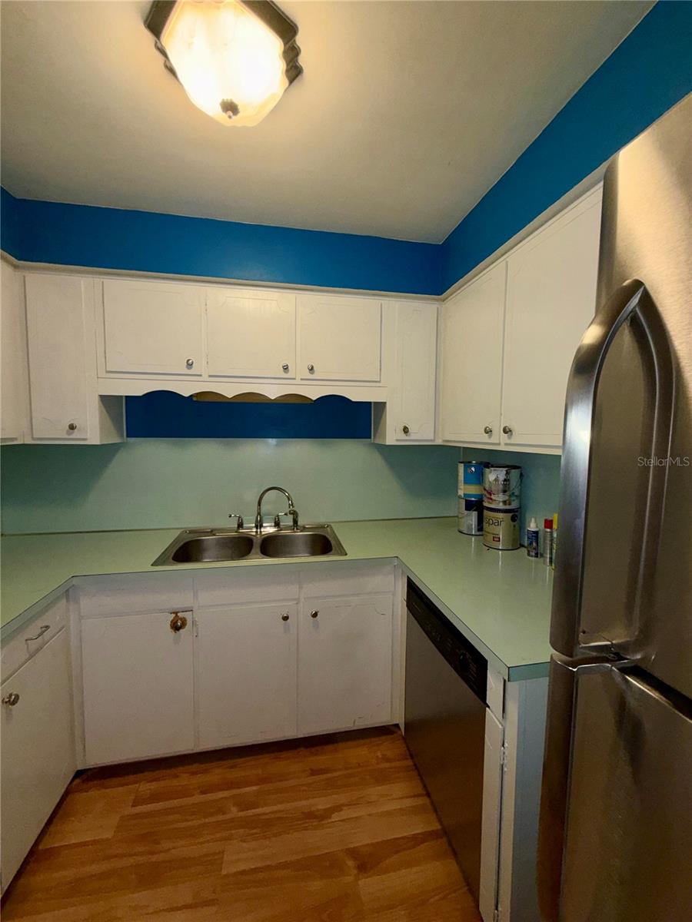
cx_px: 346
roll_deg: -1.2
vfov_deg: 102.1
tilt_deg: -3.7
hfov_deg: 85.7
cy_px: 461
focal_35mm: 14
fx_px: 373
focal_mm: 2.22
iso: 40
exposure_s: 1/60
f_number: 2.2
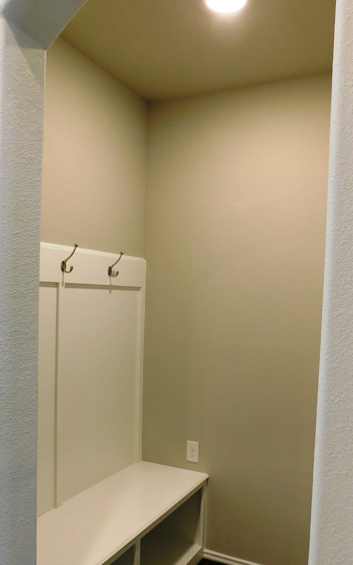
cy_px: 315
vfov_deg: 61.1
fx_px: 477
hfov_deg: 40.5
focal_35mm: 31
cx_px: 193
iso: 220
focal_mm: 4.1
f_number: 3
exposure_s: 1/30
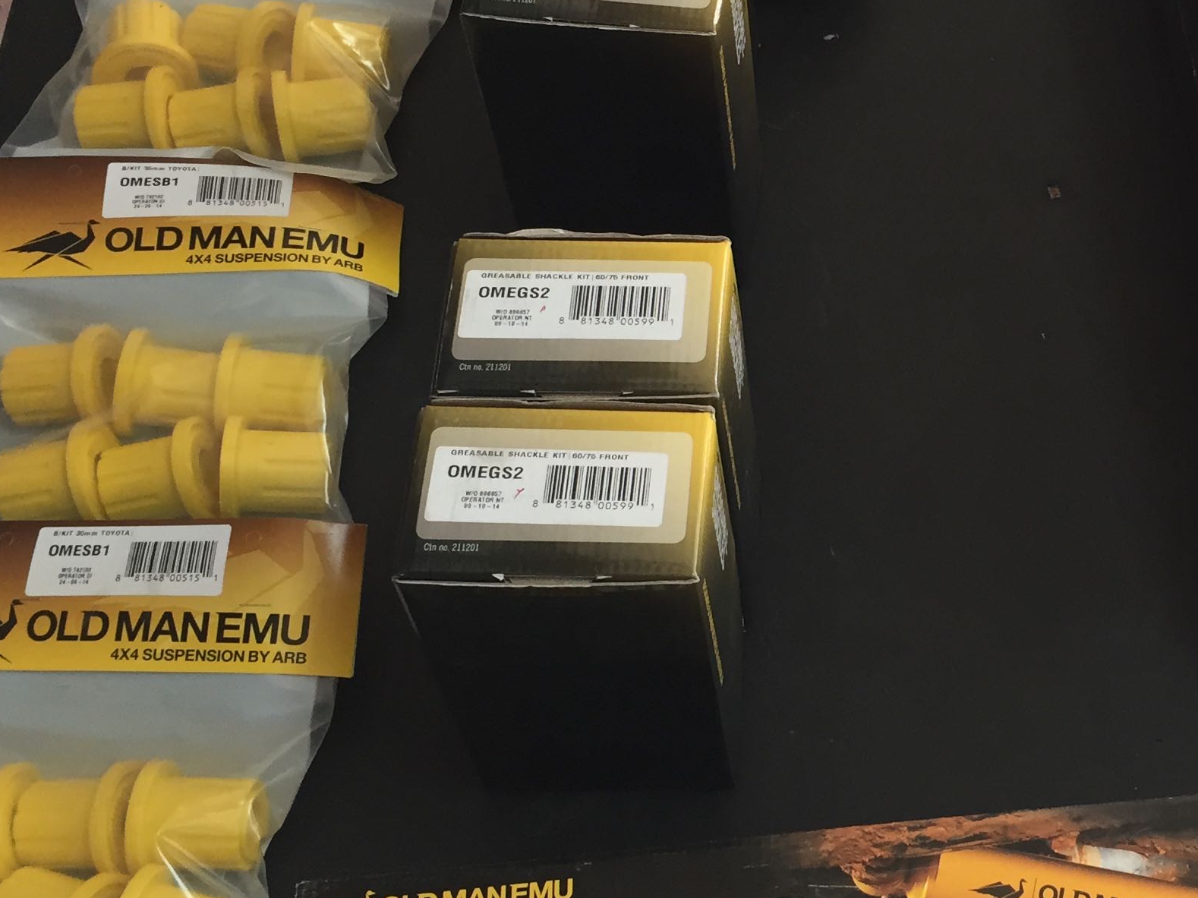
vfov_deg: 24.4
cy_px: 414
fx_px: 2076
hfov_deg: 31.2
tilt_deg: -58.7
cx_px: 988
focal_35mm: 60
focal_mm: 4.15
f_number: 2.2
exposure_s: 1/40
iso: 32
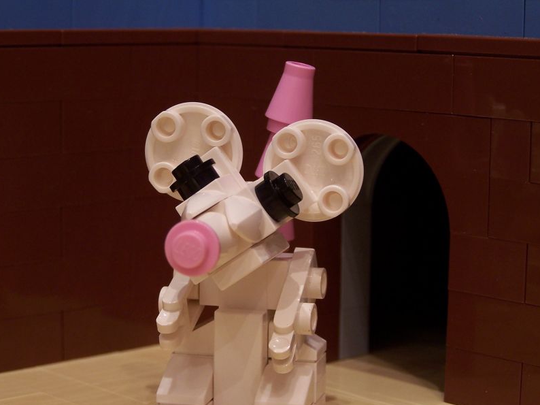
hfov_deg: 22.0
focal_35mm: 89
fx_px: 1388
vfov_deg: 16.6
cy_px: 206
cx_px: 254
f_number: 3.2
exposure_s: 1/3
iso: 80
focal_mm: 11.5
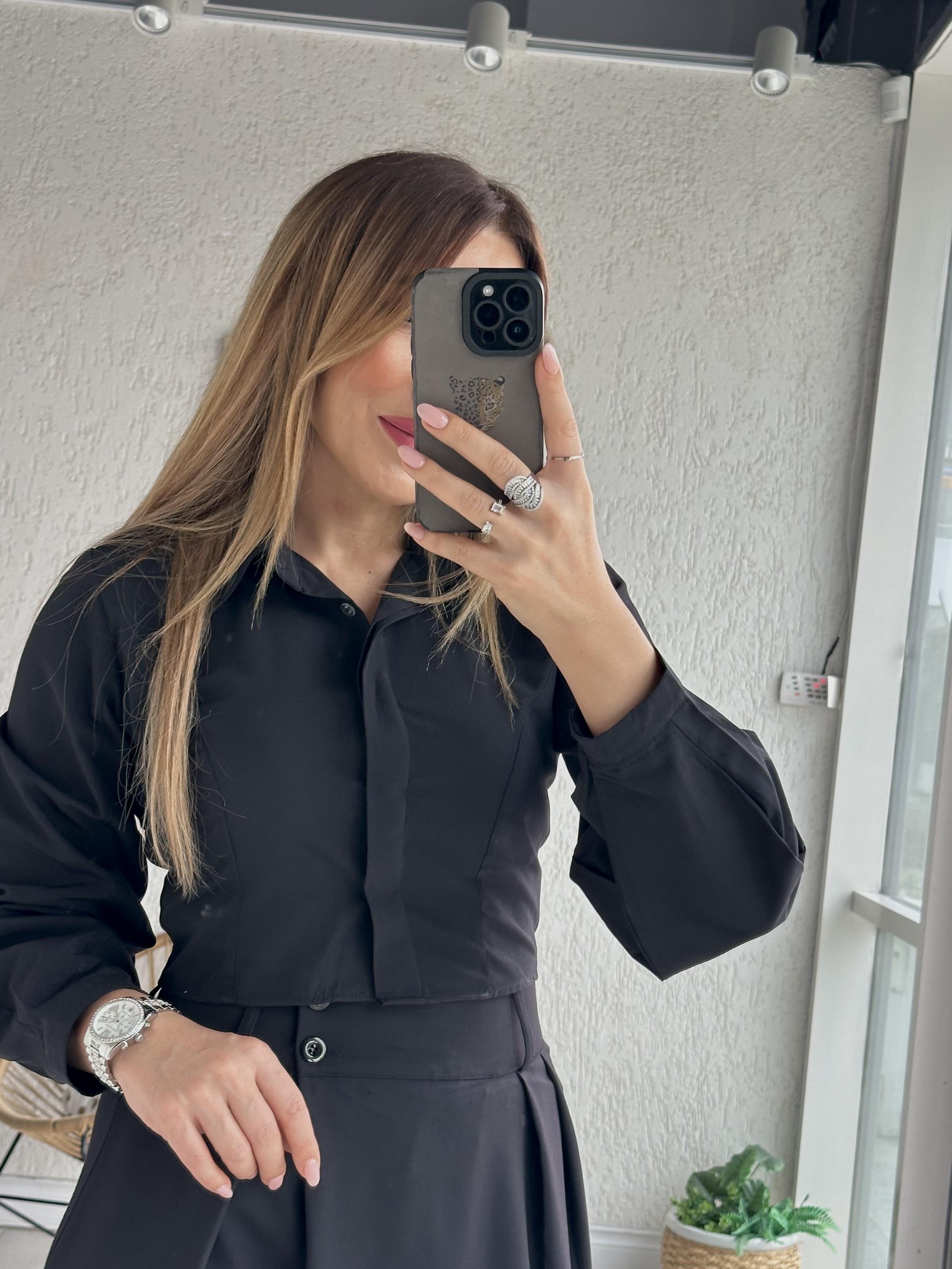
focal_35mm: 57
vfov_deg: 33.7
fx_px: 2090
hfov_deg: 25.7
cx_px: 521
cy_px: 733
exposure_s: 1/125
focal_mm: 6.86
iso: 80
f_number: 1.78
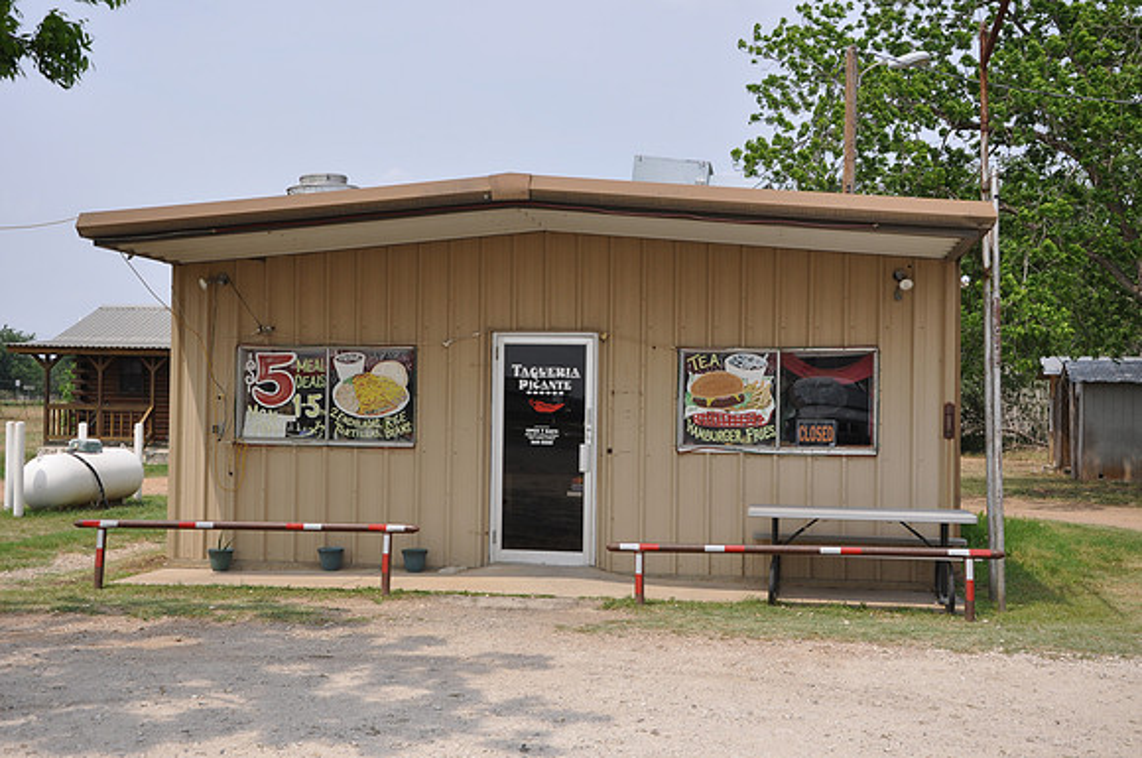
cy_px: 379
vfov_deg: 31.8
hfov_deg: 46.5
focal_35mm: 42
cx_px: 571
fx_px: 1330
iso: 200
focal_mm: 28
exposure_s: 1/200
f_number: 7.1
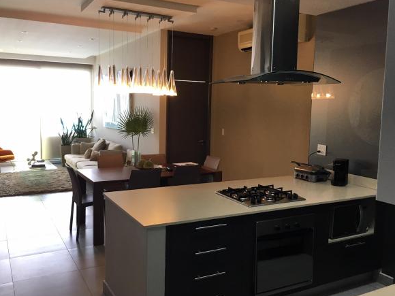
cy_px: 140
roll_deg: +0.3
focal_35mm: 32
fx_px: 365
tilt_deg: -6.3
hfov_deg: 56.7
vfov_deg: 44.1
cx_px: 181
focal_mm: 4.15
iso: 32
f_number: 2.2
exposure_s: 1/30
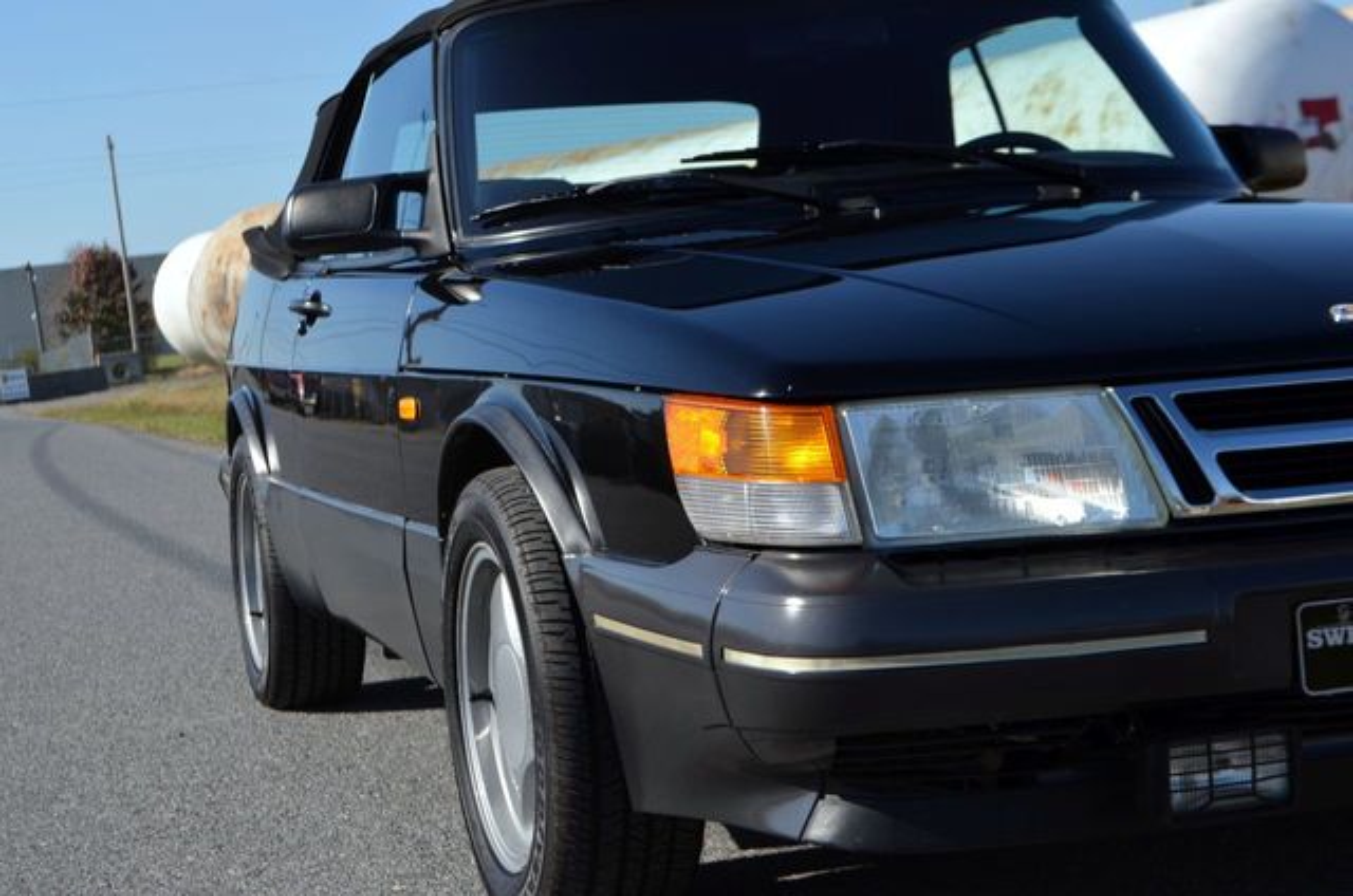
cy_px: 448
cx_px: 676
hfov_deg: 28.1
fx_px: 2701
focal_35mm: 72
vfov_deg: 18.8
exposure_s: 1/250
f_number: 8
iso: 110
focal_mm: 48
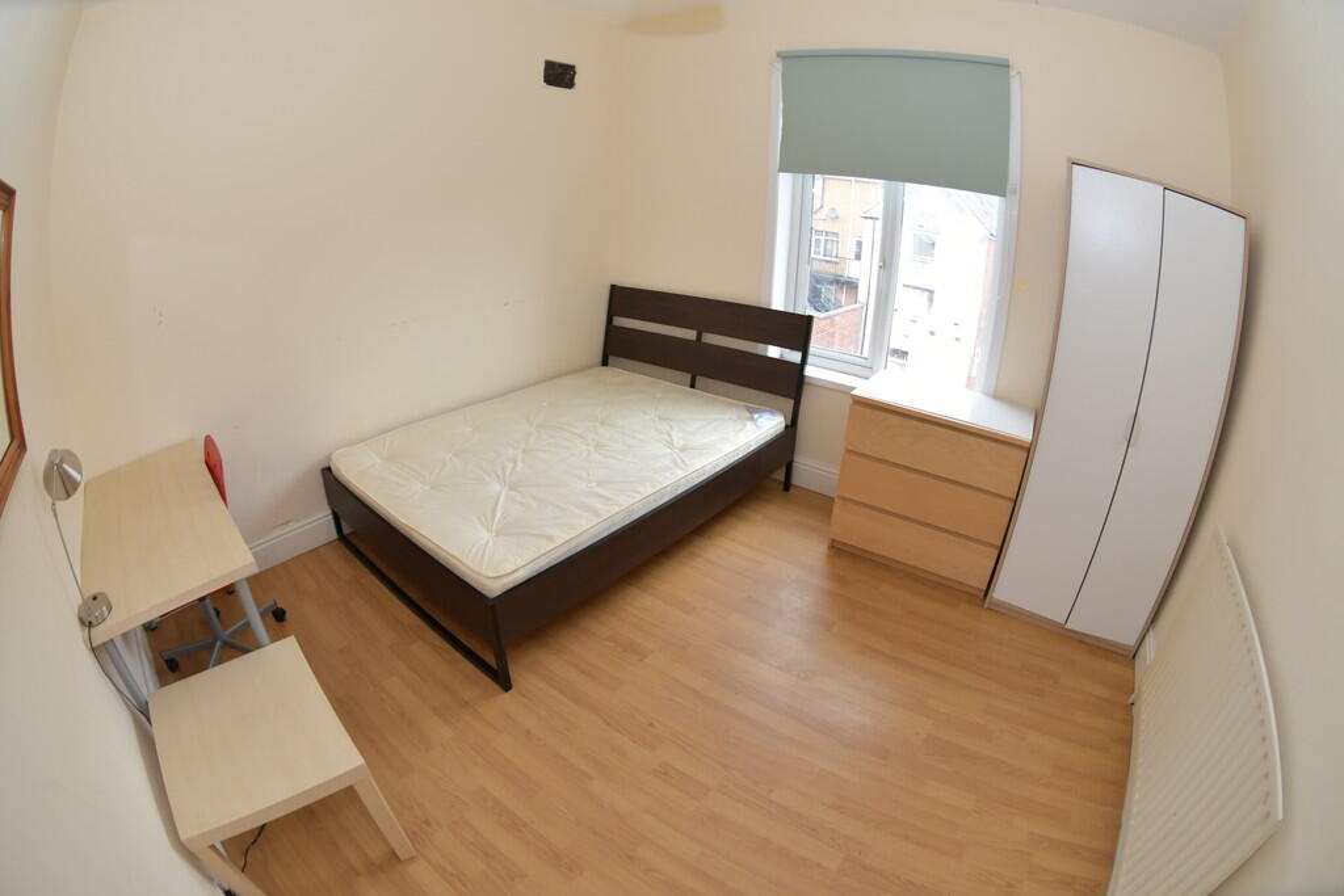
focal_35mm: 16
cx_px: 672
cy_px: 448
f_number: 5
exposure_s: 1/60
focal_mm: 10.5
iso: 400
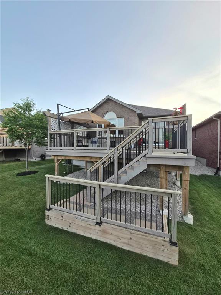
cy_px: 148
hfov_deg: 89.9
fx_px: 111
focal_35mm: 13
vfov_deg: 106.2
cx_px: 110
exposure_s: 1/256
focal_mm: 1.7
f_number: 2.2
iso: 25
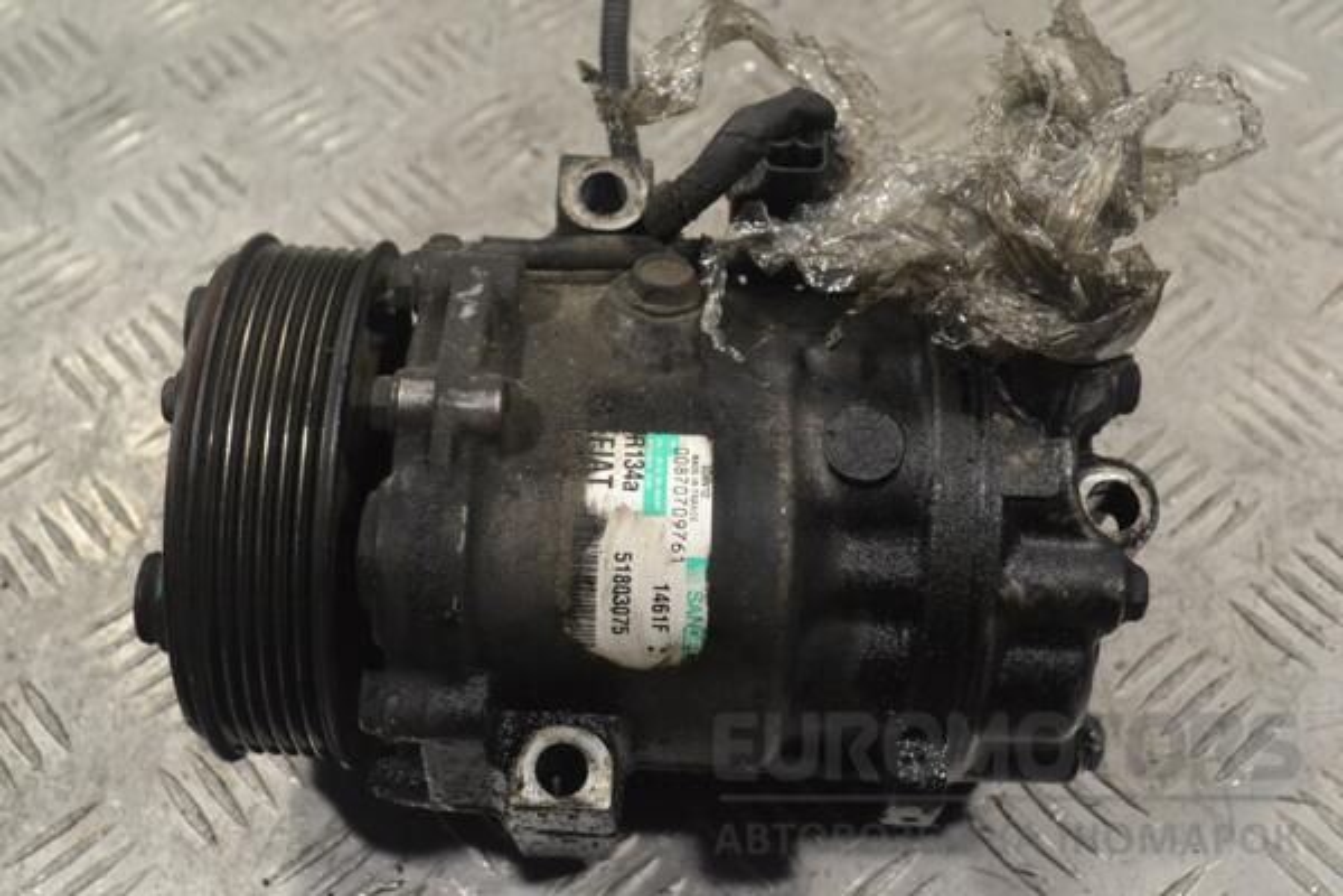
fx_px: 1902
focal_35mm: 51
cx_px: 672
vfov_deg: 26.5
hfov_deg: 38.9
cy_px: 448
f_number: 8
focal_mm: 34
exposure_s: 1/250
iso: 3200
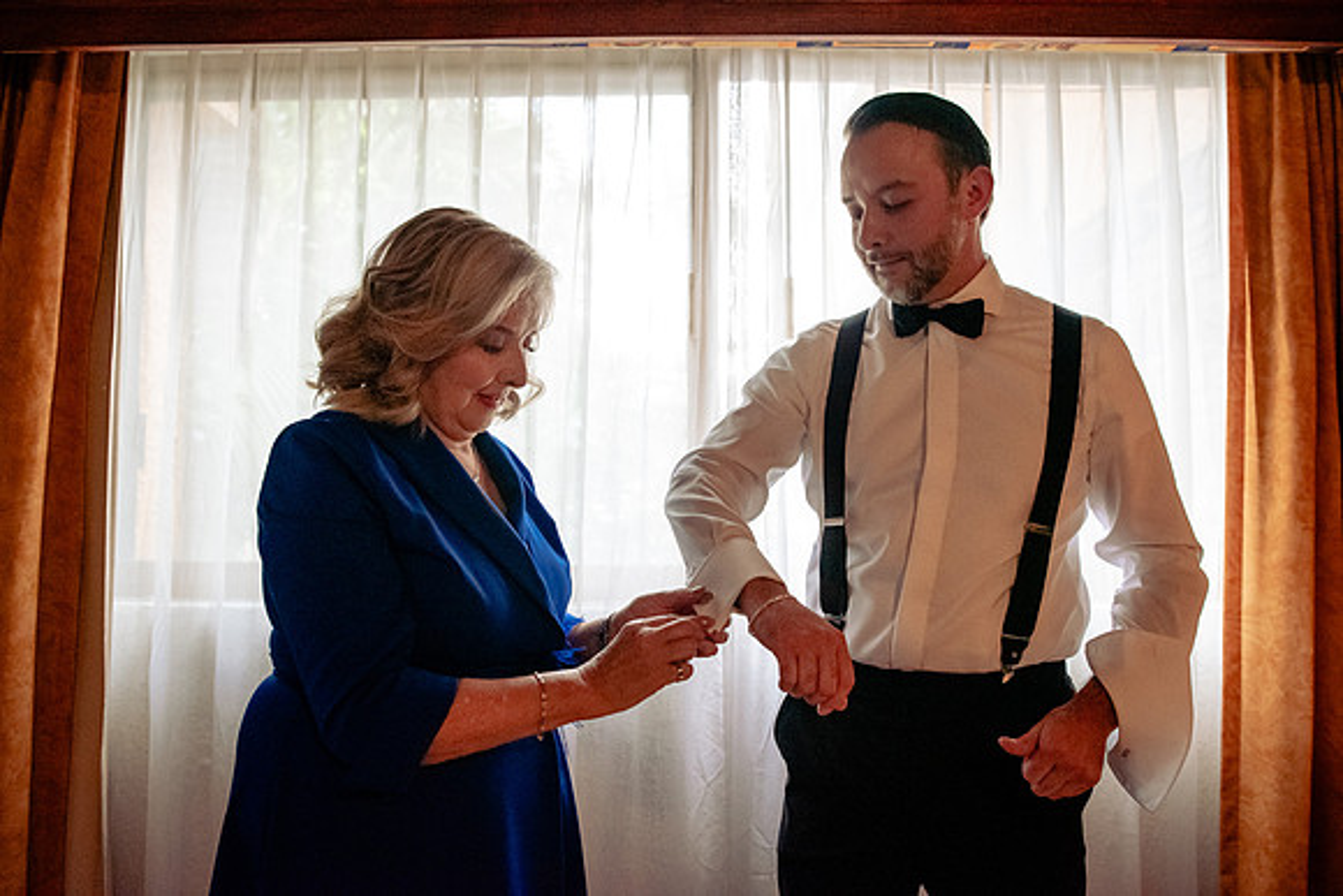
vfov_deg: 52.8
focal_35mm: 24
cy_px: 448
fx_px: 903
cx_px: 672
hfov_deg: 73.2
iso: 6400
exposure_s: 1/160
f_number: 3.5
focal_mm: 24
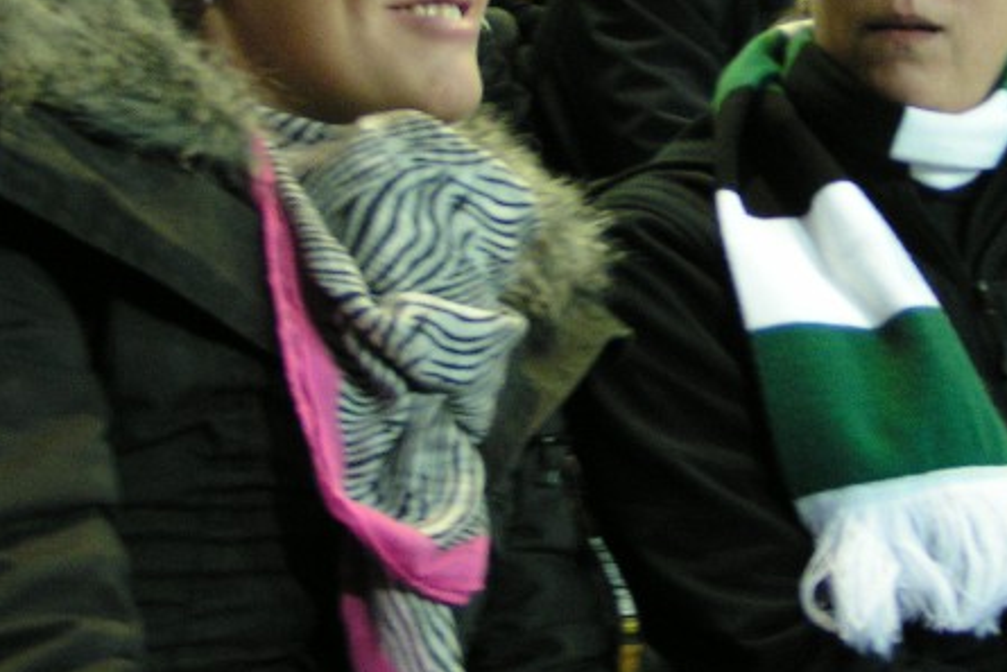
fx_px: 1987
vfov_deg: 18.8
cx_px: 686
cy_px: 20
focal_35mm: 71
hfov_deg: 28.2
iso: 200
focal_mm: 5.8
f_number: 2.8
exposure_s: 1/15
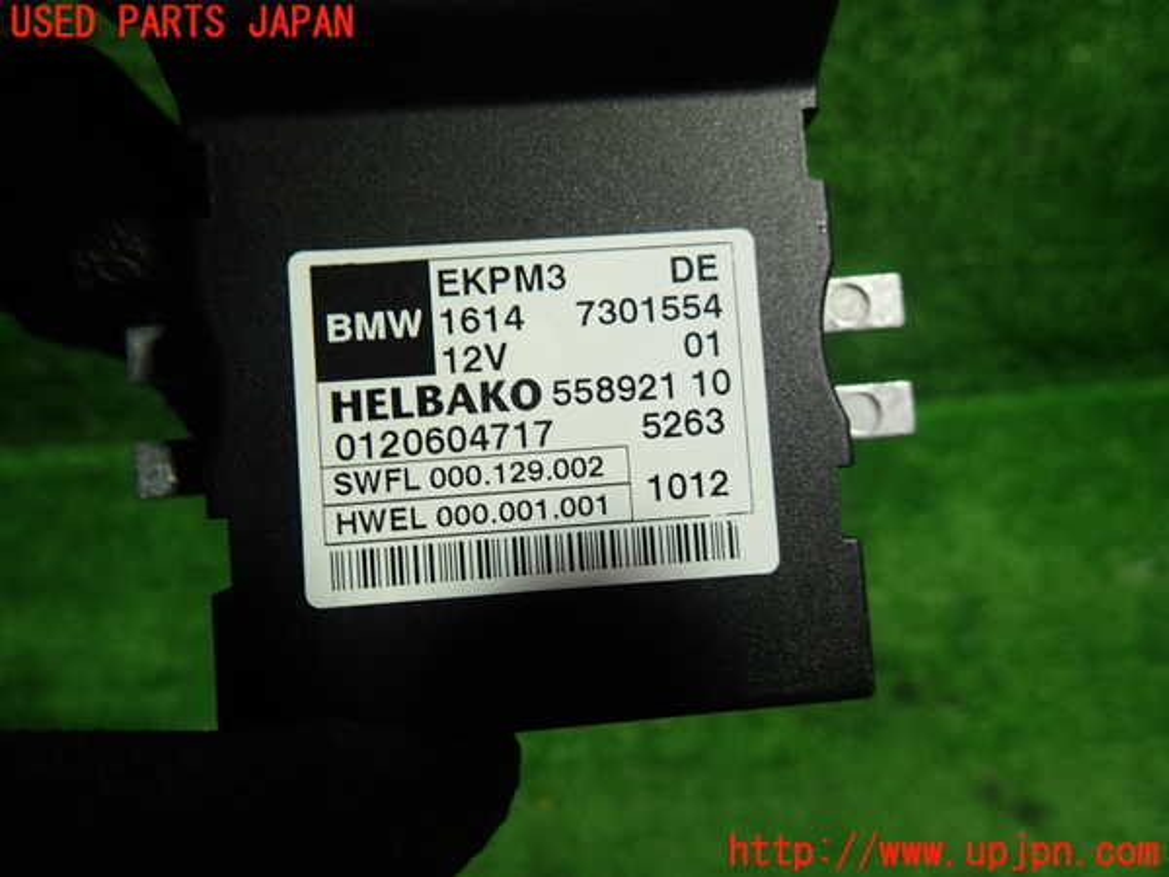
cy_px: 438
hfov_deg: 69.4
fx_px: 844
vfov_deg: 54.9
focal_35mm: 25
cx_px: 584
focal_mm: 4.5
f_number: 2
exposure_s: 1/50
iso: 200
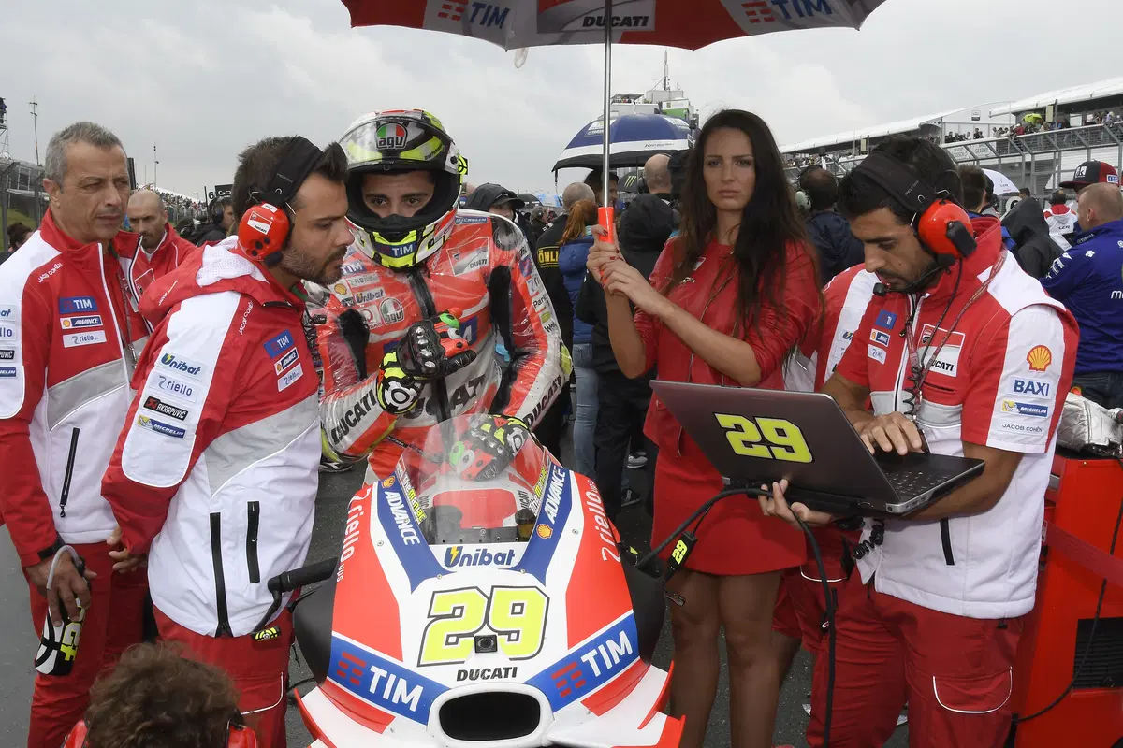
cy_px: 374
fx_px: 1123
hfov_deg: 53.1
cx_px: 562
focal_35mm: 36
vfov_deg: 36.9
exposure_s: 1/125
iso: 400
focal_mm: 24
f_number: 18
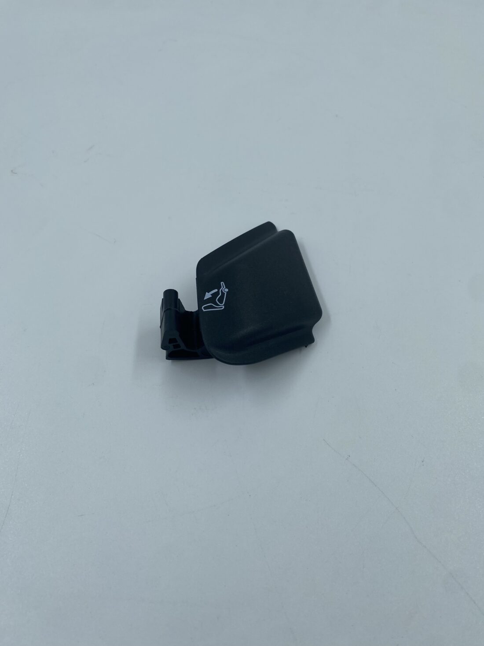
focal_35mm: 26
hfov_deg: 53.1
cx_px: 242
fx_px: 485
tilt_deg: -55.8
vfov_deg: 67.3
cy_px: 323
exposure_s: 1/1007
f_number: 1.8
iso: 32
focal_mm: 4.25
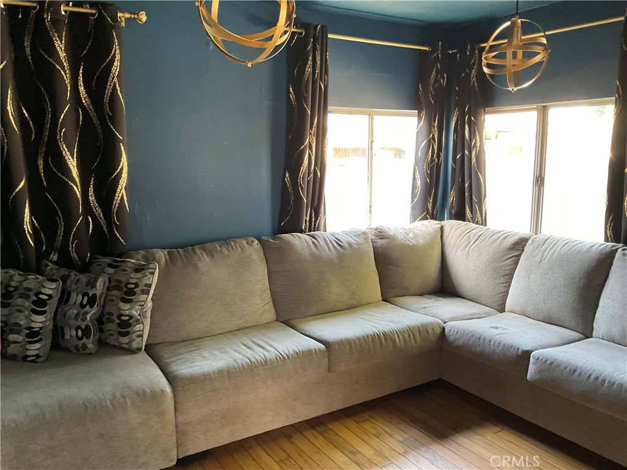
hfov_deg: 61.7
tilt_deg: -8.1
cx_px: 314
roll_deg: -0.8
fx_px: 525
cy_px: 235
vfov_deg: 48.2
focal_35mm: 29
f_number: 1.8
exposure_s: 1/60
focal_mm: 3
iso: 160
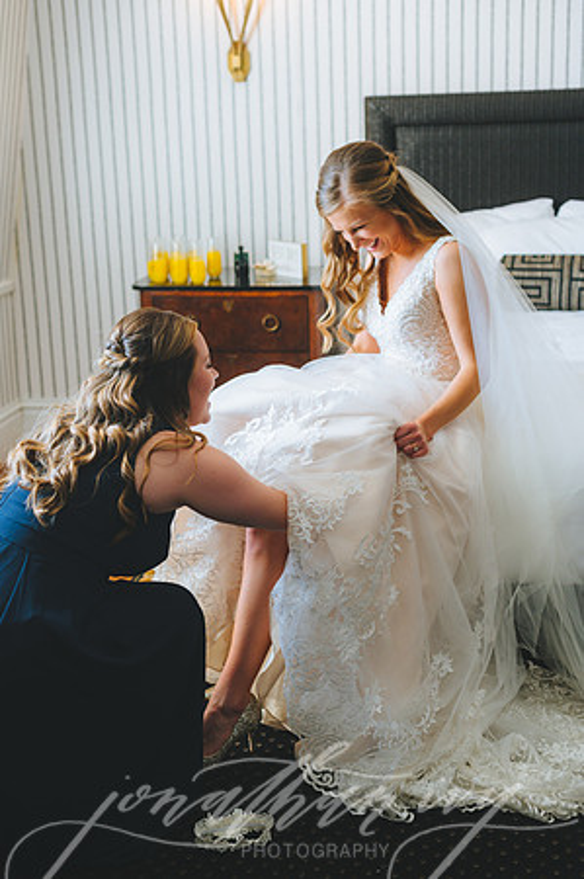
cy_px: 440
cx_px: 292
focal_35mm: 50
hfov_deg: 26.9
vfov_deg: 39.6
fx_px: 1219
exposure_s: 1/125
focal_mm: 50
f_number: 3.5
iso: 250
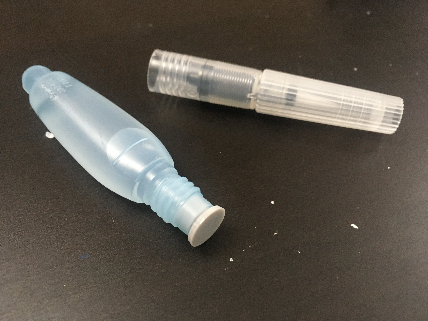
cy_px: 160
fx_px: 359
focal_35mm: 29
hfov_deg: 61.7
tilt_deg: -50.0
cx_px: 214
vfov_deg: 48.2
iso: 200
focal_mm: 4.15
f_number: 2.2
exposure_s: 1/24
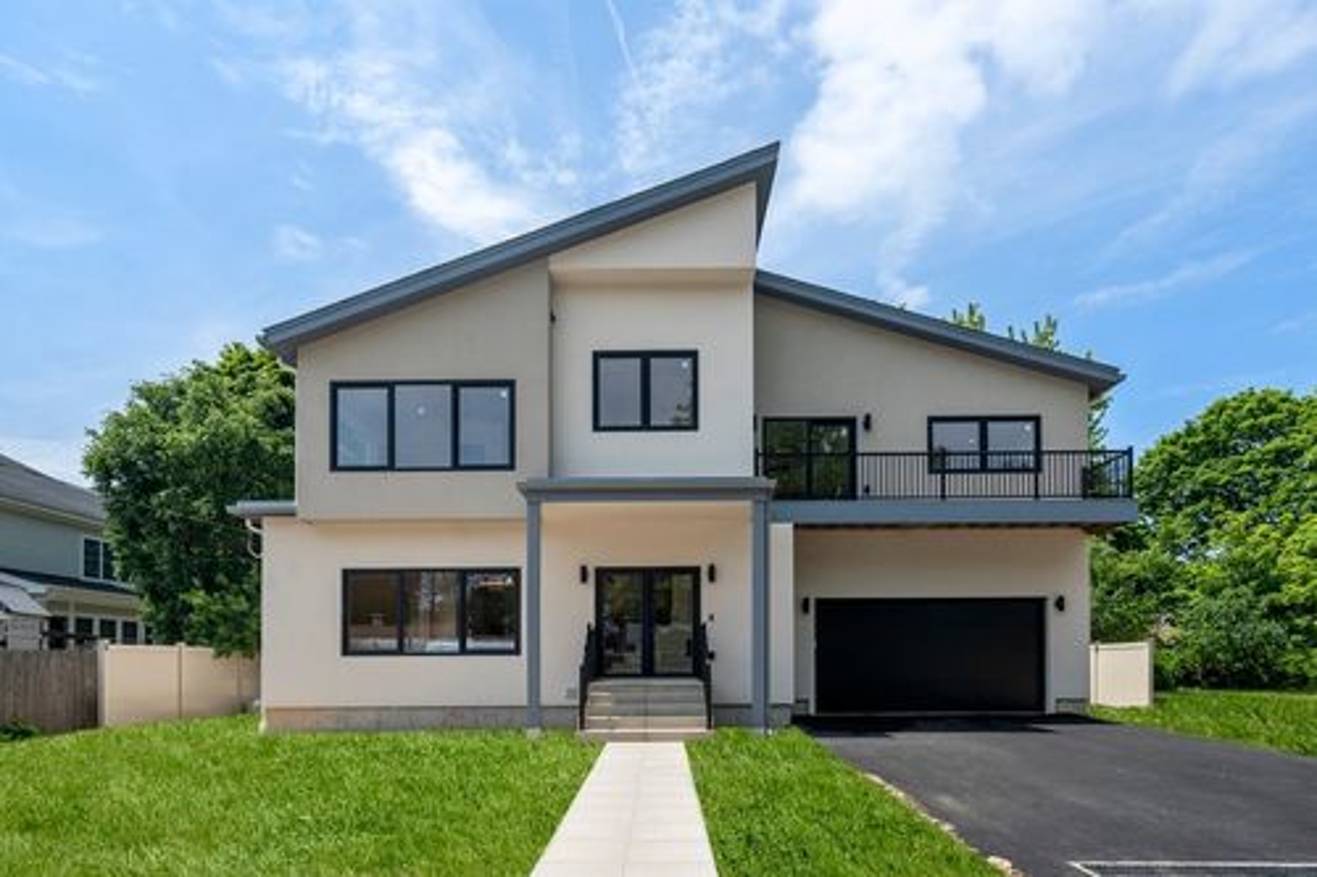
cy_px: 438
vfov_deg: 64.5
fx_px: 695
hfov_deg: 86.9
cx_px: 658
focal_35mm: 19
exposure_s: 1/1250
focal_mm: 19
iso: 1000
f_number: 7.1
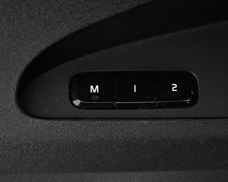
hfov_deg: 27.6
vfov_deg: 22.3
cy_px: 79
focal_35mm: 69
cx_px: 131
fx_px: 463
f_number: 5.3
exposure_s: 1/15
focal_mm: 35
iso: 4000
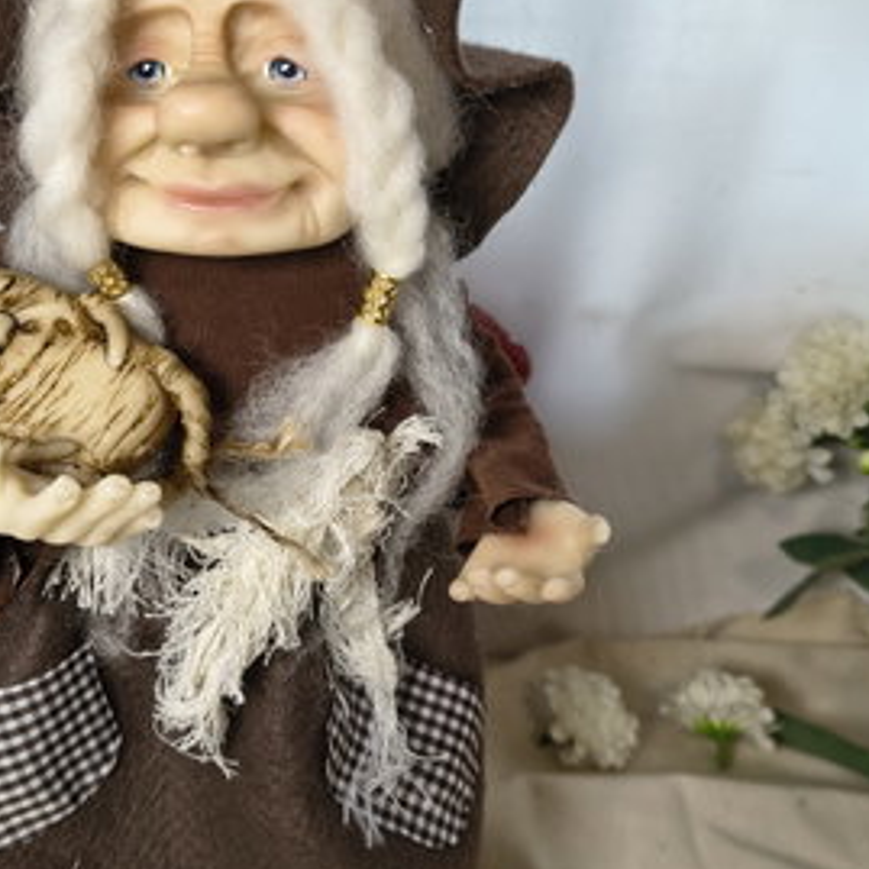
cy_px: 380
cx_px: 268
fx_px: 1193
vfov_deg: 40.0
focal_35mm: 42
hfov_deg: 39.4
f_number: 1.8
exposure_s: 1/100
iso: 204
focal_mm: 5.56
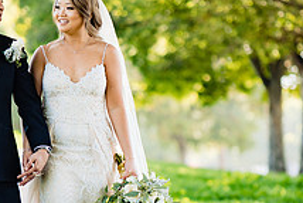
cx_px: 178
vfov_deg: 6.0
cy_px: 126
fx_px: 1937
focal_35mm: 230
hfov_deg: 8.9
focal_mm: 85
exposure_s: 1/400
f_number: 1.8
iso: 160
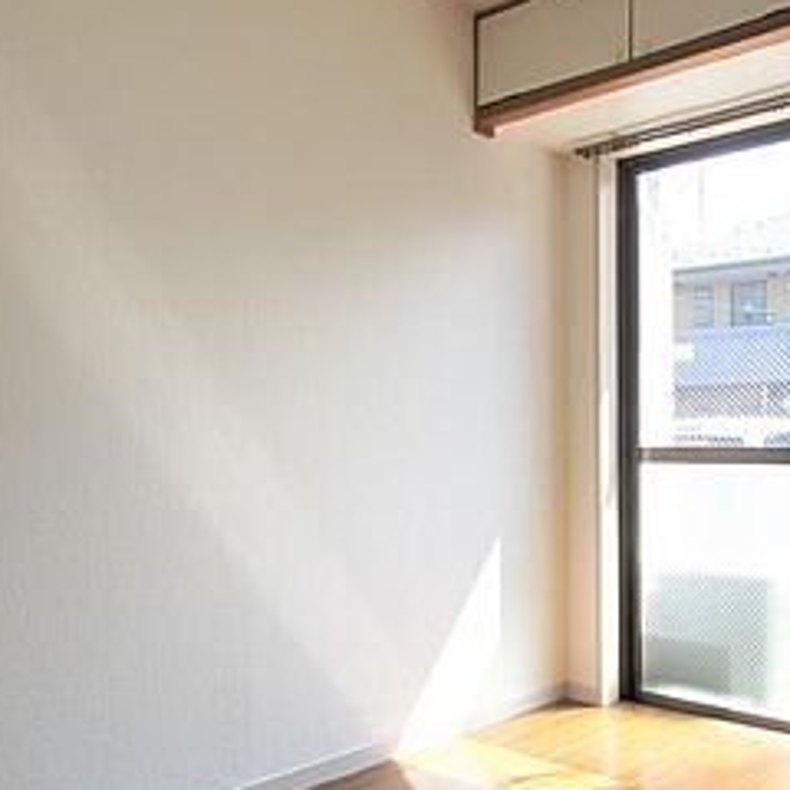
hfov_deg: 47.9
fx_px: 878
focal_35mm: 34
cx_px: 504
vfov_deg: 48.4
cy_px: 421
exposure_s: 1/80
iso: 100
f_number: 5.6
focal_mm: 10
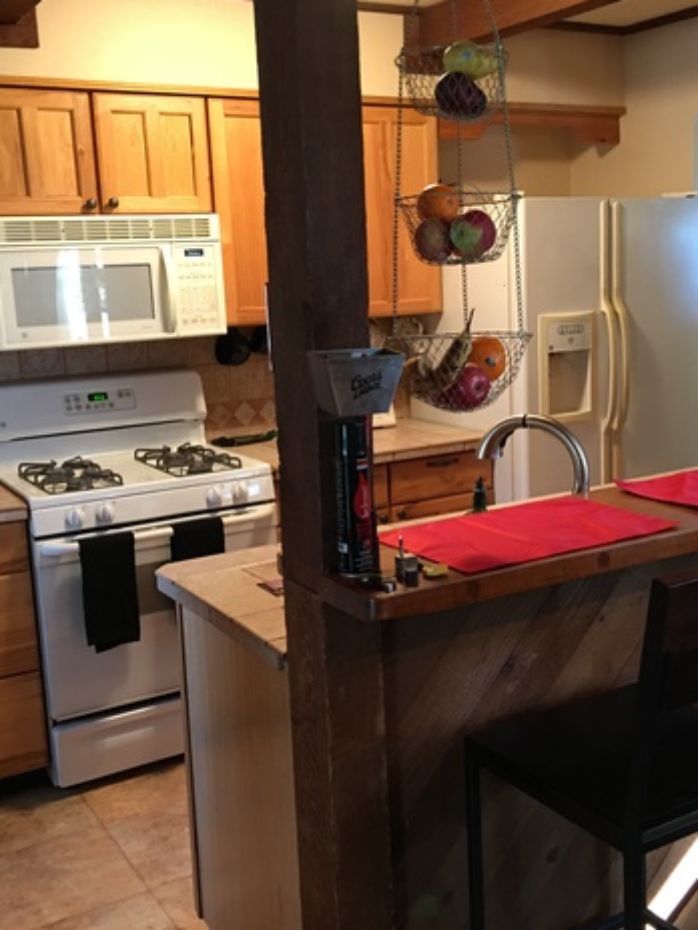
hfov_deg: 35.8
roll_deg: +1.4
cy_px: 461
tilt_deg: -8.6
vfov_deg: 46.8
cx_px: 415
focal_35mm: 40
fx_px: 1075
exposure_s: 1/10
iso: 80
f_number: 2.2
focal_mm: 4.15
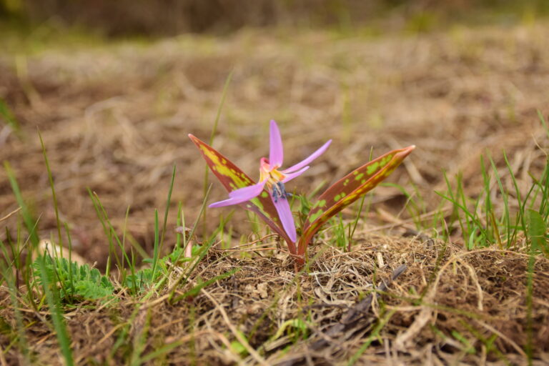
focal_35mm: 60
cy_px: 183
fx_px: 915
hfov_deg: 33.4
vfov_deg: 22.6
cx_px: 274
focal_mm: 40
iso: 200
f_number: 5.6
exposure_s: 1/125
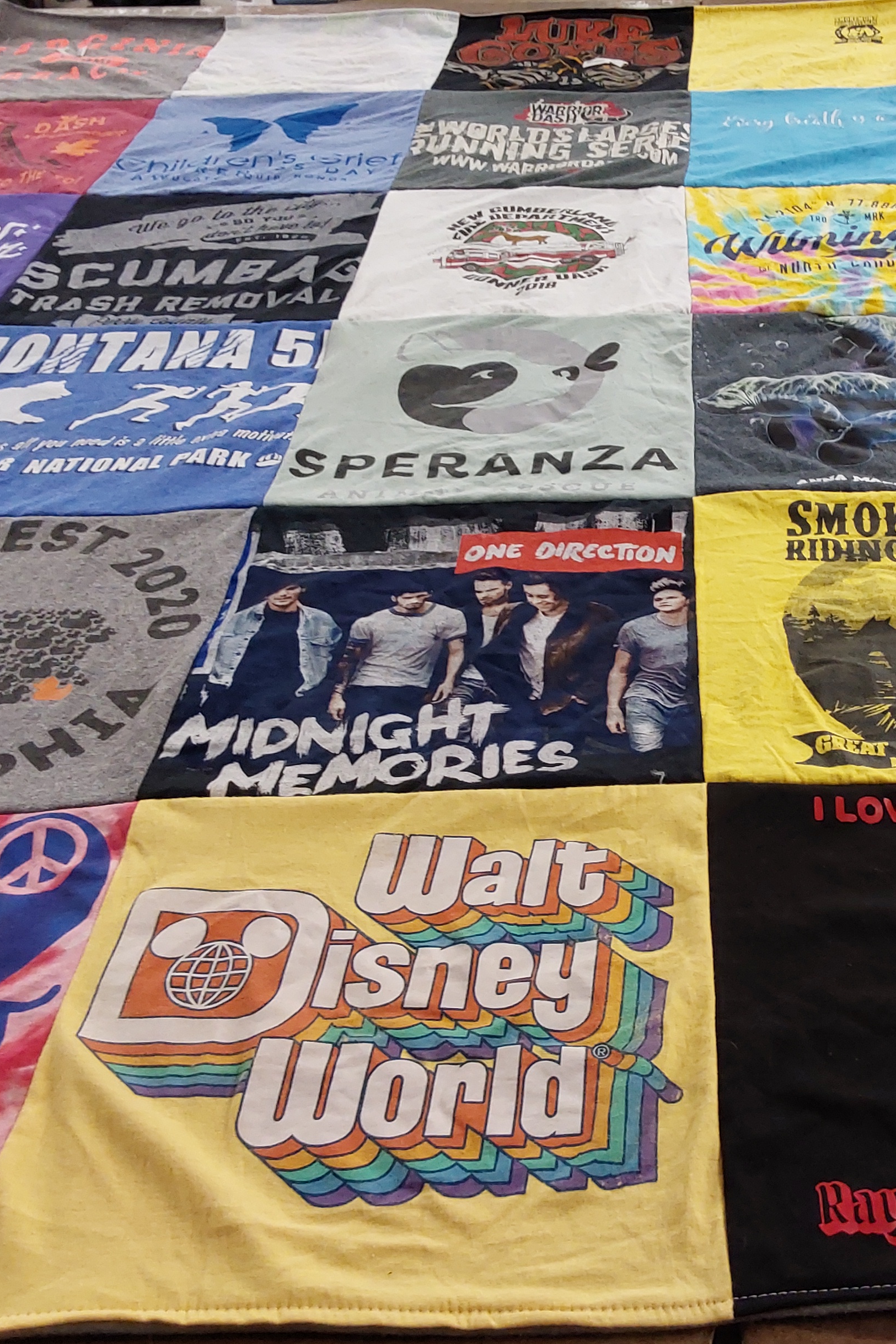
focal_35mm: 39
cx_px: 704
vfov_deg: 49.6
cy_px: 673
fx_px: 1456
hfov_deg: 33.3
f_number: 1.9
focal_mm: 2.91
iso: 100
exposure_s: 1/50
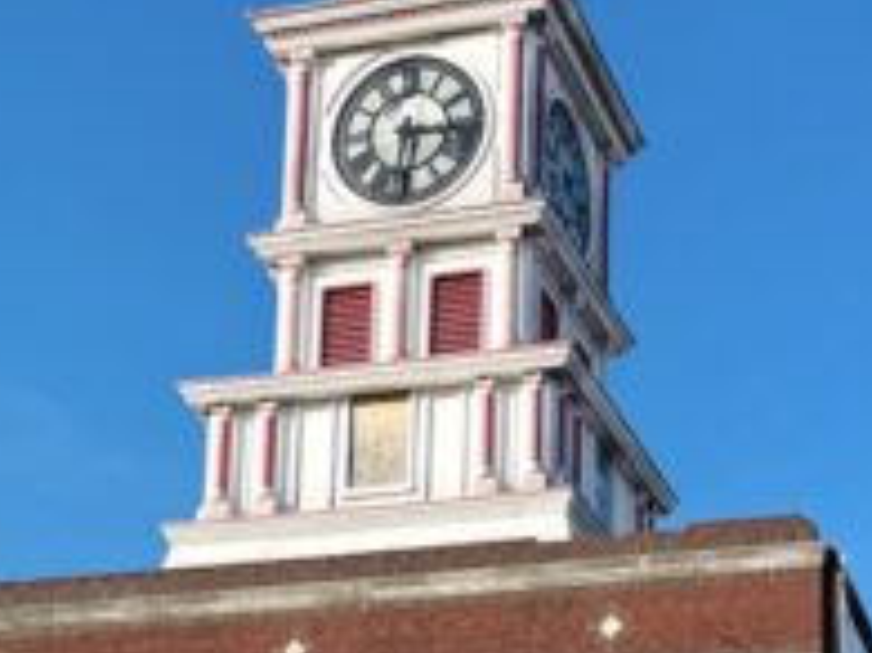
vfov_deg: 19.0
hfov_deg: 26.3
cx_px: 483
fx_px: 1863
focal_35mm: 74
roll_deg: -1.5
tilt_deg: +13.5
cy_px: 738
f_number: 1.78
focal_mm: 6.76
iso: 80
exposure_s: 1/3802
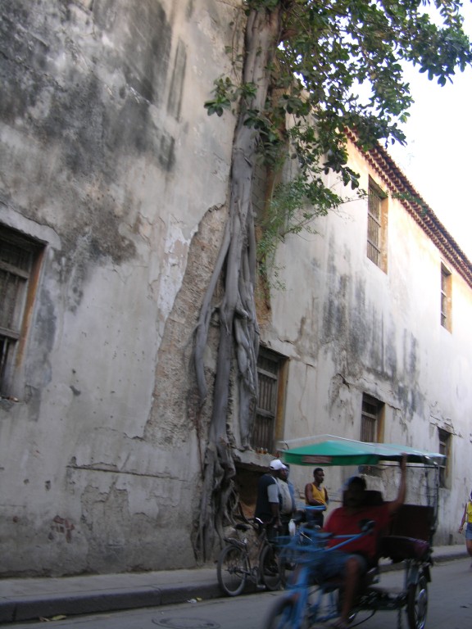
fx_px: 636
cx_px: 236
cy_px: 314
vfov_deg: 52.6
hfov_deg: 40.7
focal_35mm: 35
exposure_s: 1/10.9
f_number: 2.8
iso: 50
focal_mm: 8.9
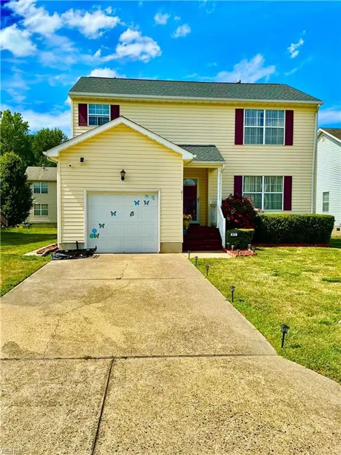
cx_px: 170
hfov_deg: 49.8
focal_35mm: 28
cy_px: 228
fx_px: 368
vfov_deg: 63.4
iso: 25
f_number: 1.8
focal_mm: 3
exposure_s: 1/3322
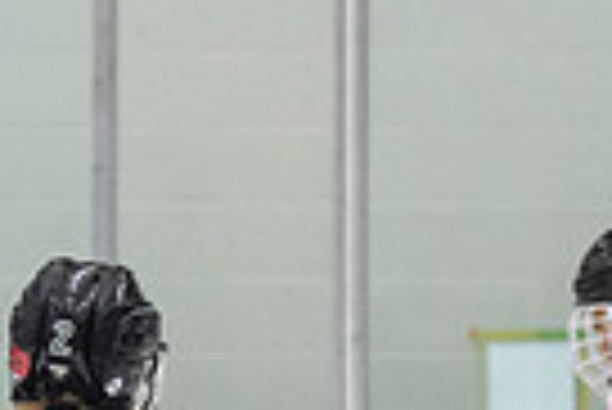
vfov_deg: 2.1
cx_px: 17
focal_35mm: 642
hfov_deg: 3.2
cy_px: 873
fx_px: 10926
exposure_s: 1/640
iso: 3200
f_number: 3.2
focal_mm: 95
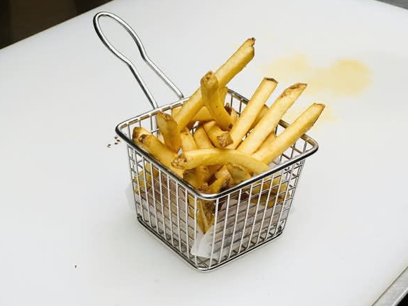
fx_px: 919
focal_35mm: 78
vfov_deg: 18.9
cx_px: 203
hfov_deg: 25.0
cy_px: 153
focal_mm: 9
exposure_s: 1/120
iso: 100
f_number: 2.8
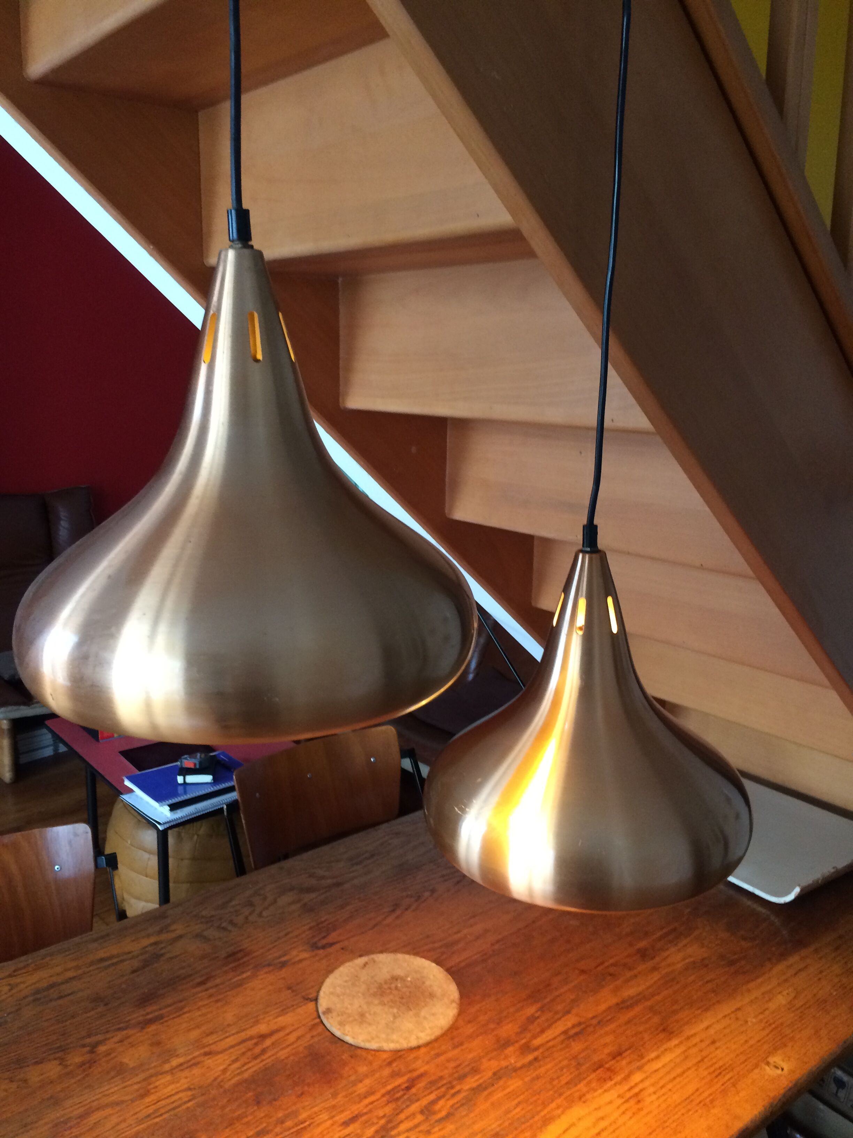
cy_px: 569
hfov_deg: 48.2
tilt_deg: -10.7
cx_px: 426
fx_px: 953
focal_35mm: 29
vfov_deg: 61.7
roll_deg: -0.1
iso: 250
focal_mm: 4.15
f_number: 2.2
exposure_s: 1/33
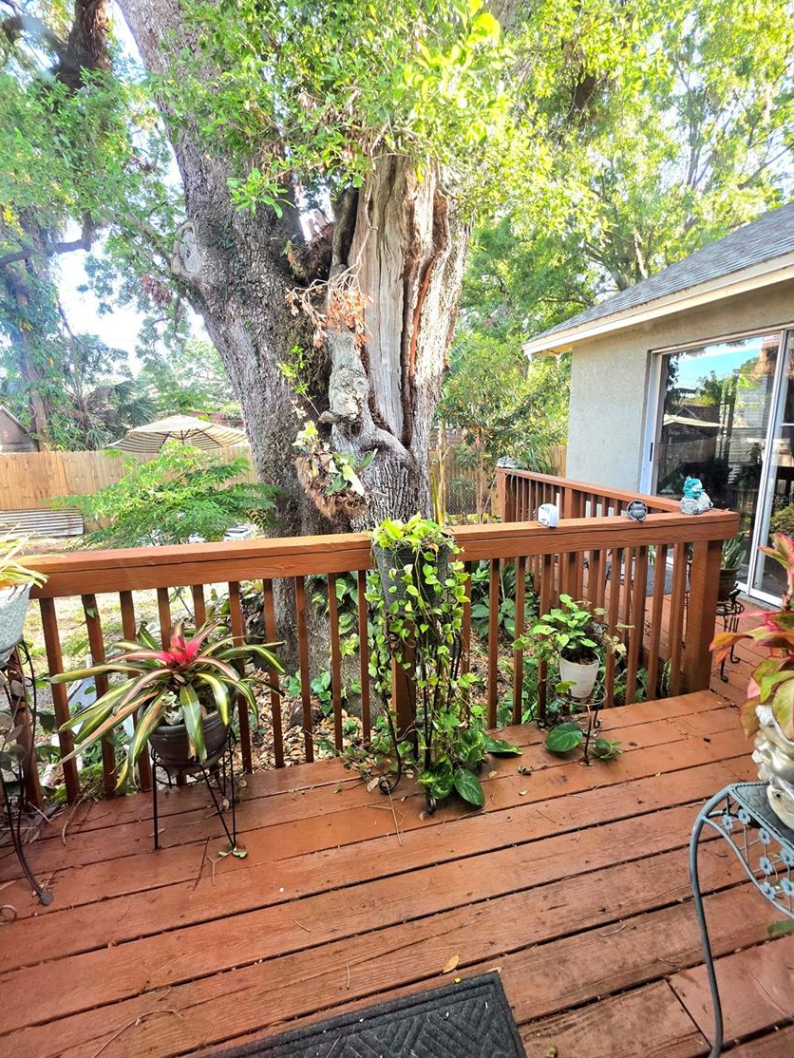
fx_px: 428
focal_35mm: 14
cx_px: 408
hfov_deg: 85.7
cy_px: 499
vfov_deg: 101.9
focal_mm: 2.2
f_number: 1.9
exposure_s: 1/137
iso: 40
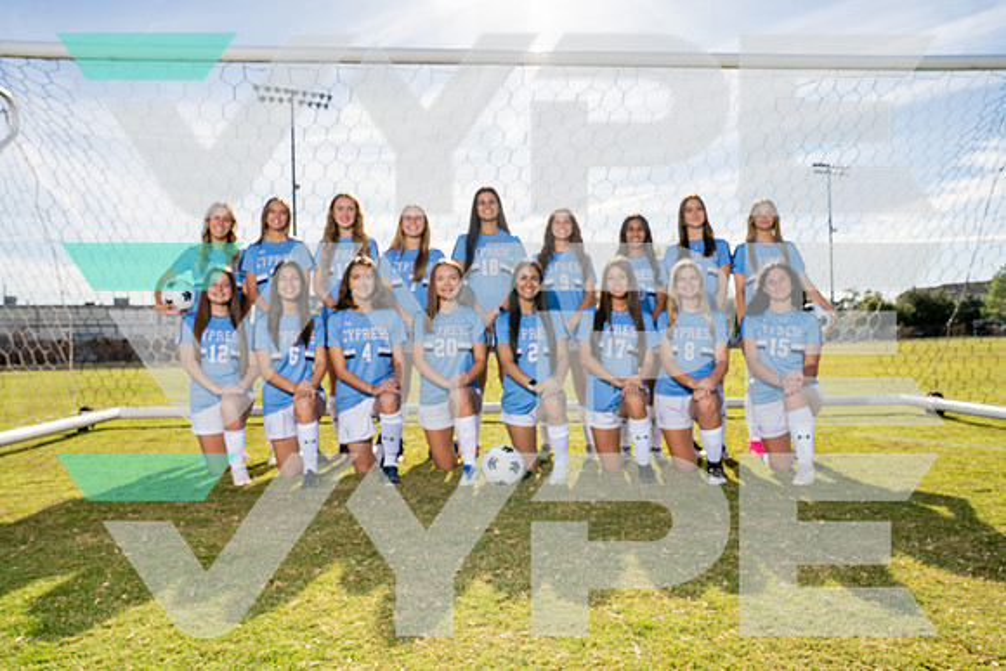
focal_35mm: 30
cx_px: 503
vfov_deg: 43.6
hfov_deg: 61.9
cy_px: 336
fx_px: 838
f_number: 11
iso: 200
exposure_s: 1/250
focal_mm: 30
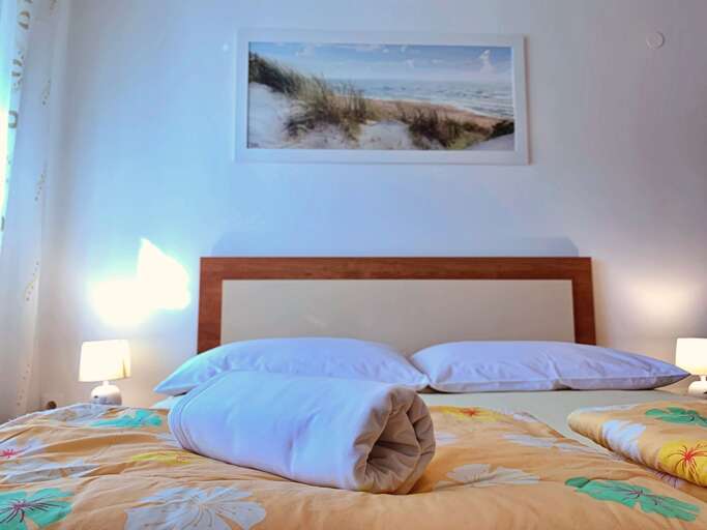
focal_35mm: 26
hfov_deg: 67.3
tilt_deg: +6.8
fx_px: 531
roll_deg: -0.2
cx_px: 354
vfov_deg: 53.0
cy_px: 265
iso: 160
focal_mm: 4.25
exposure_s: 1/50
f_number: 1.8
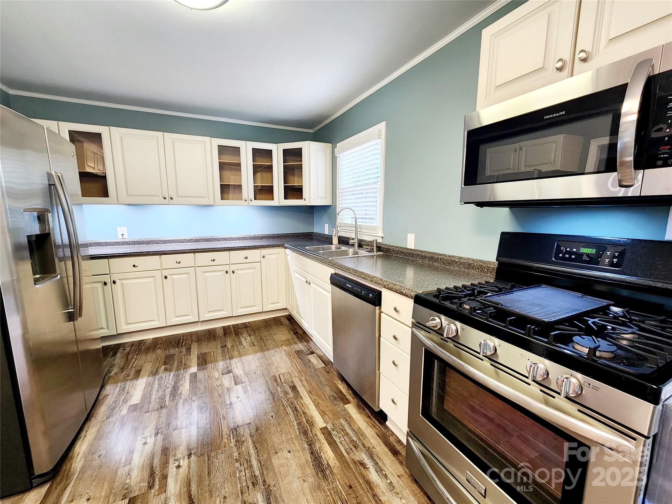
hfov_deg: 106.2
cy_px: 252
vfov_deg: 89.9
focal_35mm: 13
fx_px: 252
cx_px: 336
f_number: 2.2
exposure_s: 1/30
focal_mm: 2.2
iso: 320
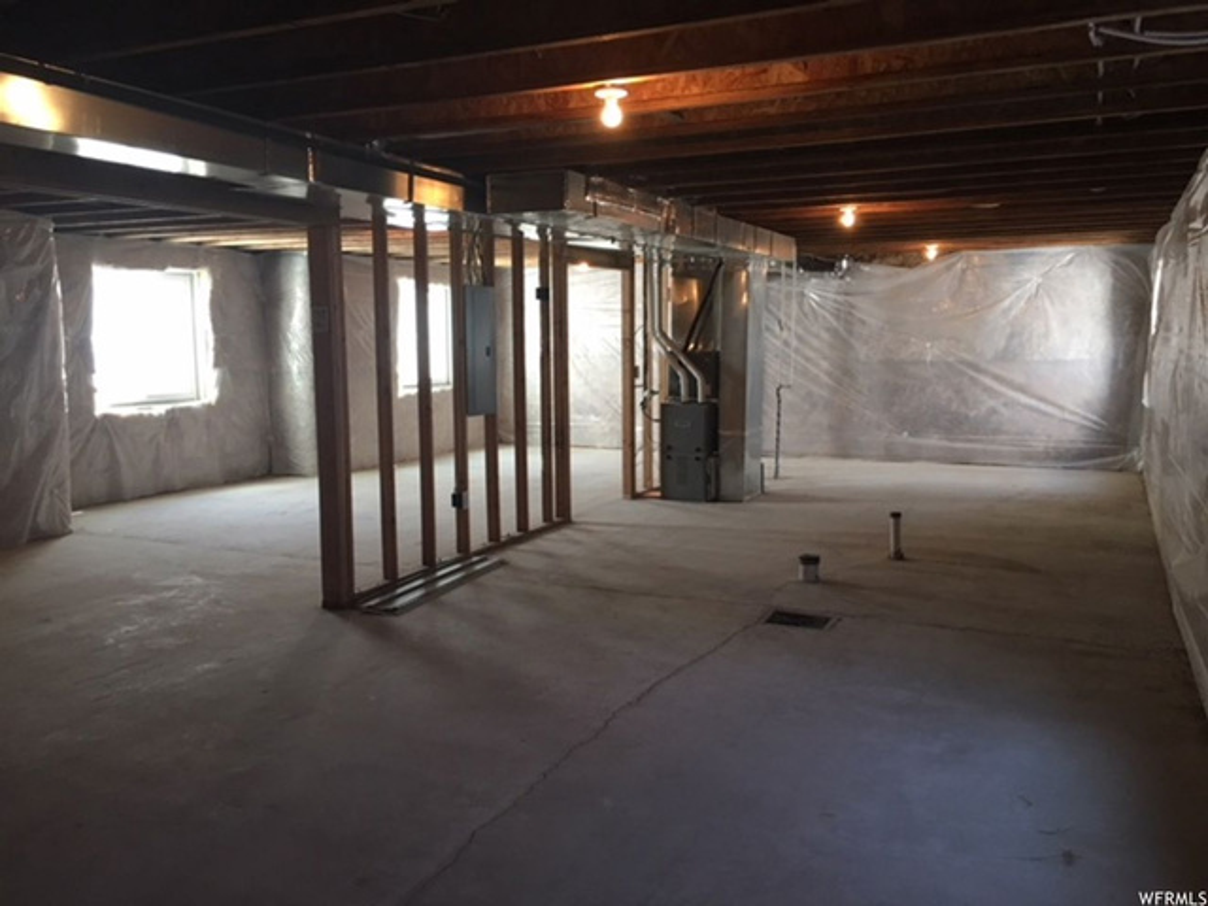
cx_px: 604
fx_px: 1012
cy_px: 453
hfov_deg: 61.7
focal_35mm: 29
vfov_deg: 48.2
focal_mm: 4.15
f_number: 2.2
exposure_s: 1/30
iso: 80
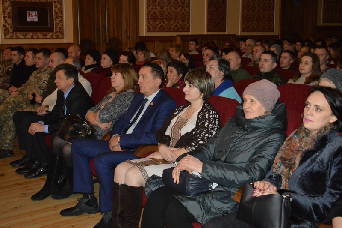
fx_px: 456
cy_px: 114
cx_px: 171
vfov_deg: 28.0
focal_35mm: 48
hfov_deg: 41.1
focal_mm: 32
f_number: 4.8
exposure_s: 1/60
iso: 3200
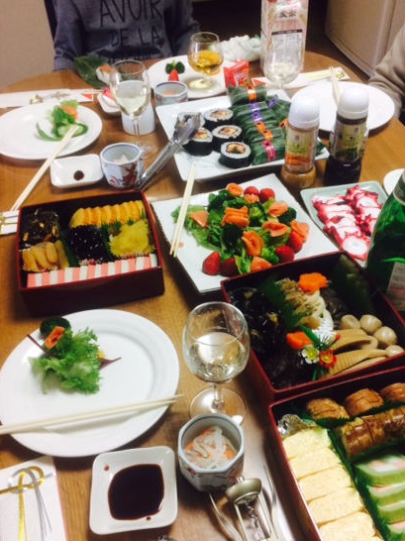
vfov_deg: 53.8
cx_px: 235
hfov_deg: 41.6
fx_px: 531
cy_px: 303
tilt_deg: -48.6
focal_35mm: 34
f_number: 2.2
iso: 125
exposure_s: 1/33
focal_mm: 4.15
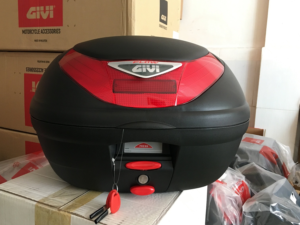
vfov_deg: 45.4
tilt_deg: -8.9
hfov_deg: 58.3
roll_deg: -1.4
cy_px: 113
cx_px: 142
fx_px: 269
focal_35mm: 31
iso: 100
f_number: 2.2
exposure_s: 1/17
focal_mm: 4.15
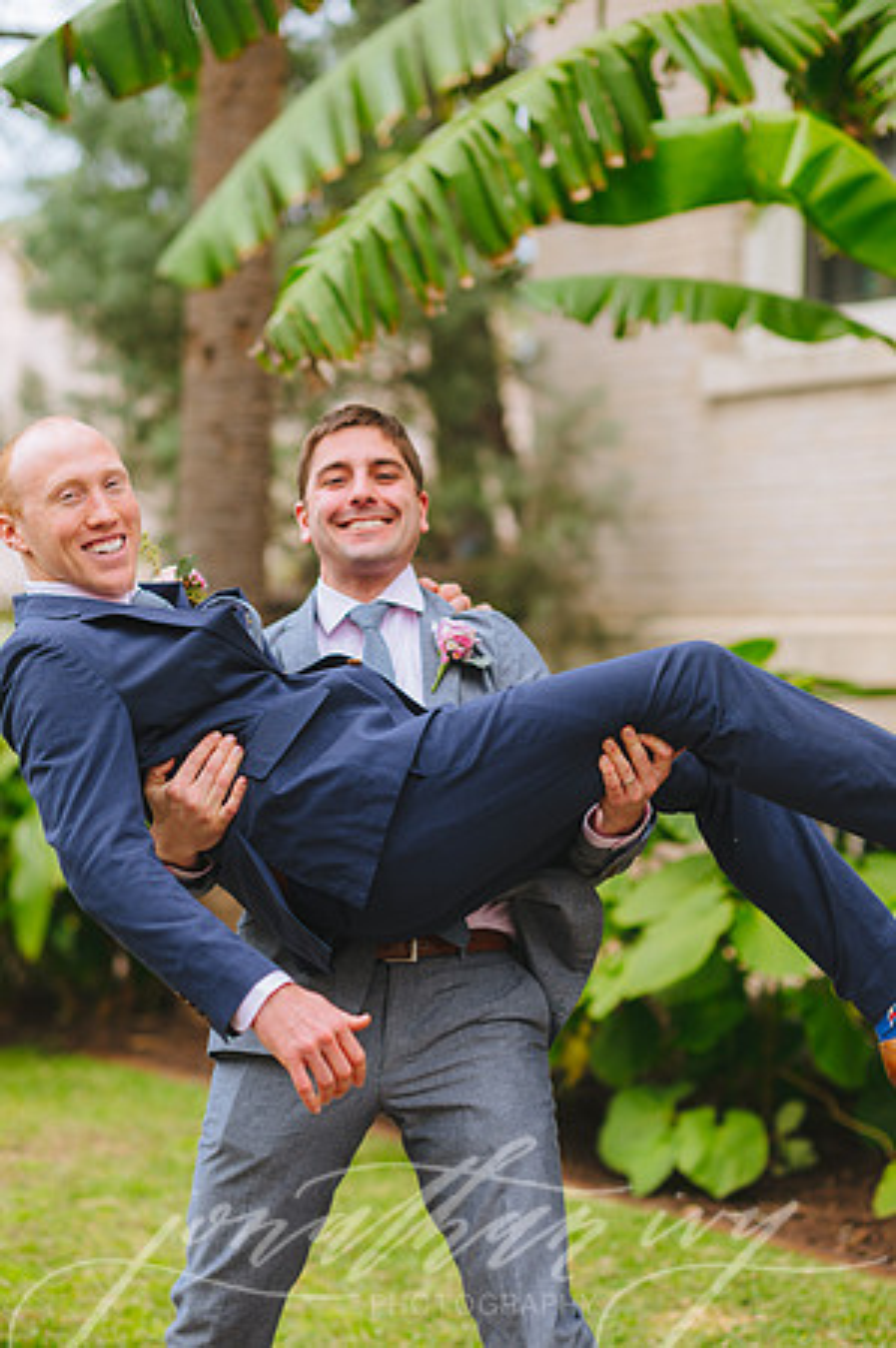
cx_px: 448
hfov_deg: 16.0
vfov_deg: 23.9
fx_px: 3180
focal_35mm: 85
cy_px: 674
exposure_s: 1/2000
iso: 200
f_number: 2.2
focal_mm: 85
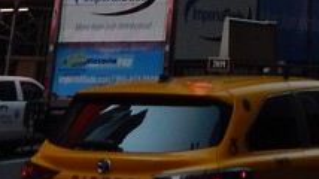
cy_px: -339
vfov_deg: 8.6
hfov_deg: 16.9
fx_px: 1014
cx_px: 402
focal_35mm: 120
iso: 125
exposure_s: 1/800
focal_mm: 4
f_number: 3
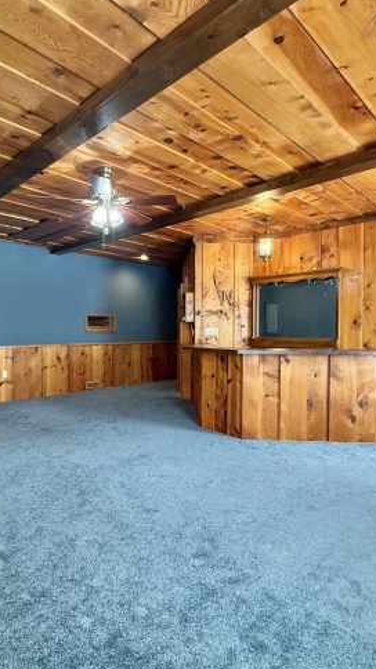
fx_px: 372
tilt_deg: -1.1
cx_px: 160
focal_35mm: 21
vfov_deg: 83.9
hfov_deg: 53.4
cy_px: 336
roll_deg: -0.6
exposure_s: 1/60
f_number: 2.2
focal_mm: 2.22
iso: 320
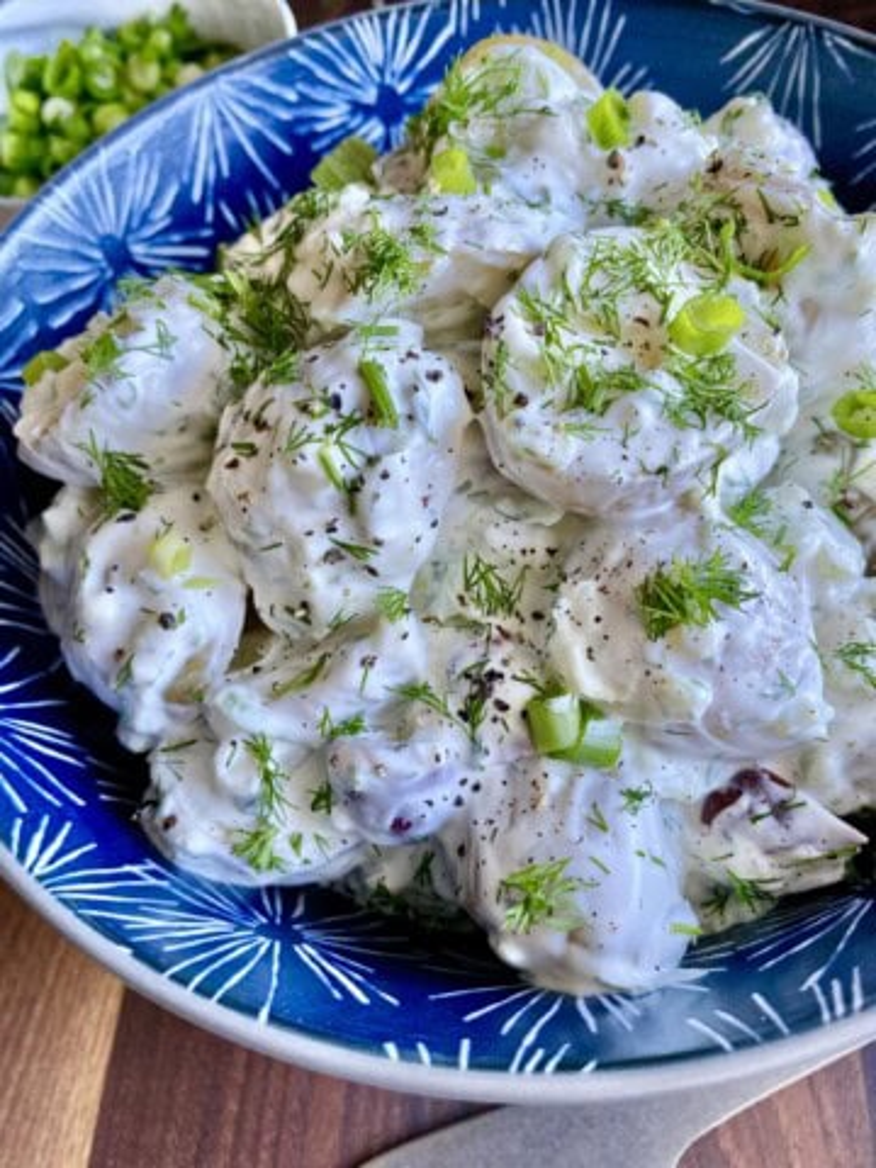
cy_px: 584
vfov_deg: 67.3
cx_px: 438
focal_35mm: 26
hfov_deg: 53.1
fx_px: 877
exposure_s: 1/102
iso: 125
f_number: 1.8
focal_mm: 4.2
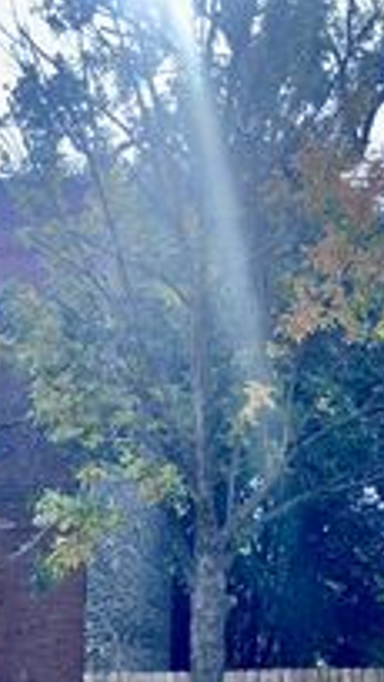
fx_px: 1157
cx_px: 357
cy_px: 486
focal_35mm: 64
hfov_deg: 18.5
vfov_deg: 32.4
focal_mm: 6.76
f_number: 1.78
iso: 100
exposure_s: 1/4049
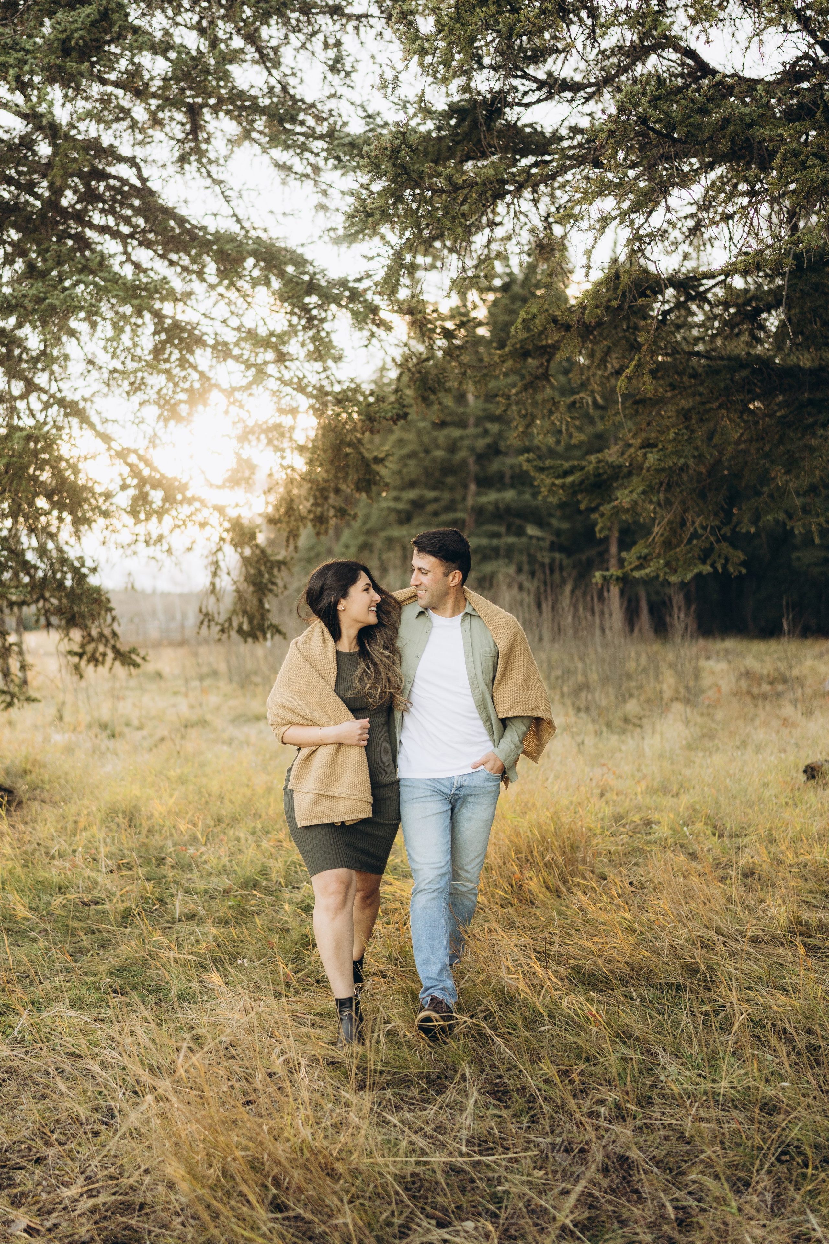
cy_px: 622
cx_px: 414
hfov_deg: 37.9
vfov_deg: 54.4
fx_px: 1209
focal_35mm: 35
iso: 250
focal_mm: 35
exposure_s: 1/2000
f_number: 1.4
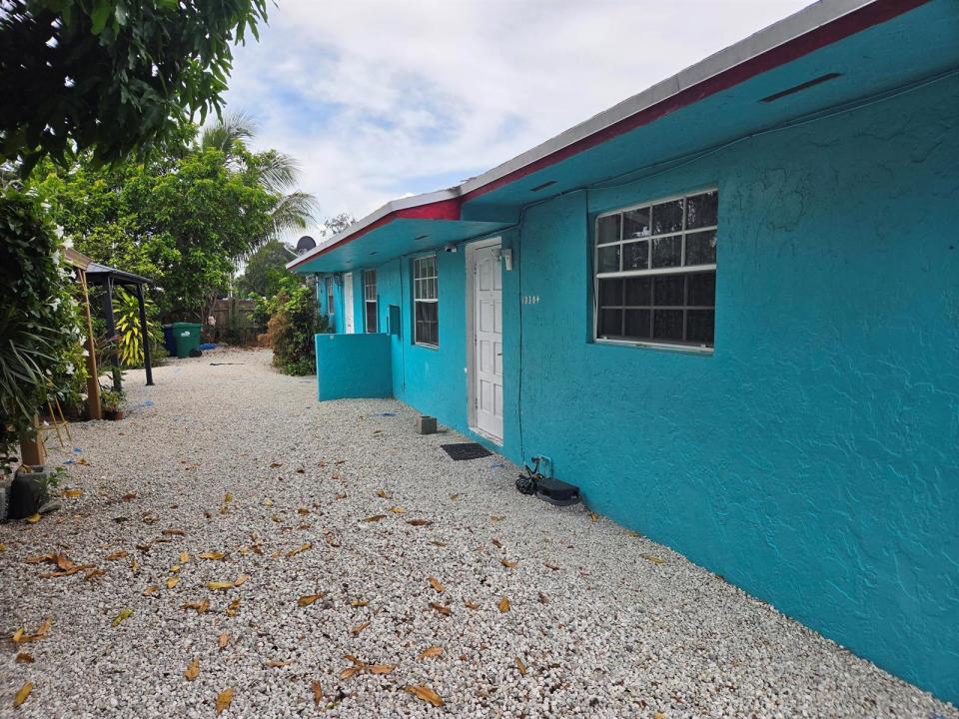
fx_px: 637
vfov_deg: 58.9
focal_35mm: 23
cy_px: 360
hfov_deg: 73.9
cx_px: 480
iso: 80
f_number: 1.8
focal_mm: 5.4
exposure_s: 1/3569
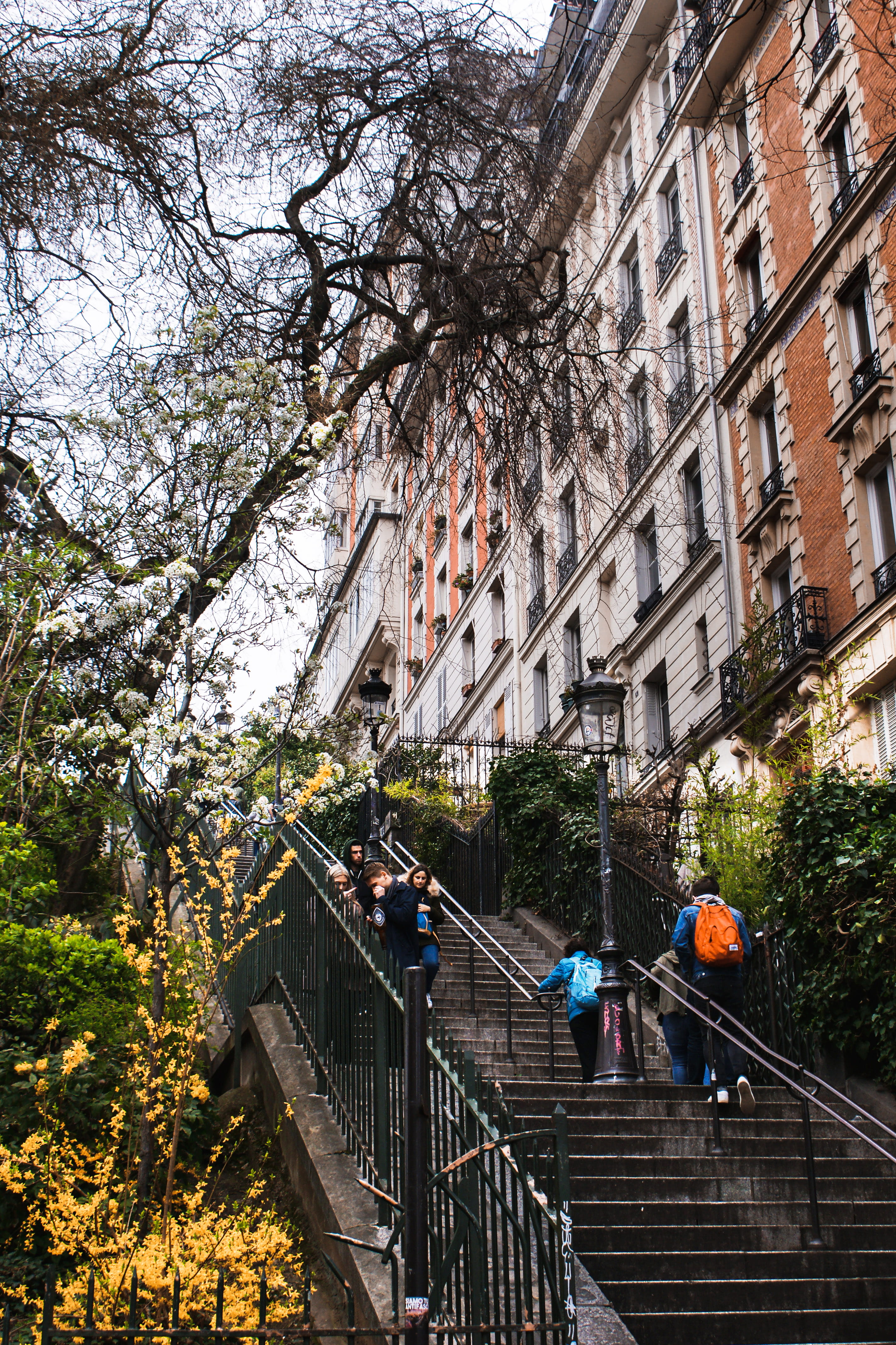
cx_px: 448
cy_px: 672
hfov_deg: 29.9
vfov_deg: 43.6
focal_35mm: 45
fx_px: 1680
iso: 200
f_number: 5
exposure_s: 1/640
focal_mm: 30
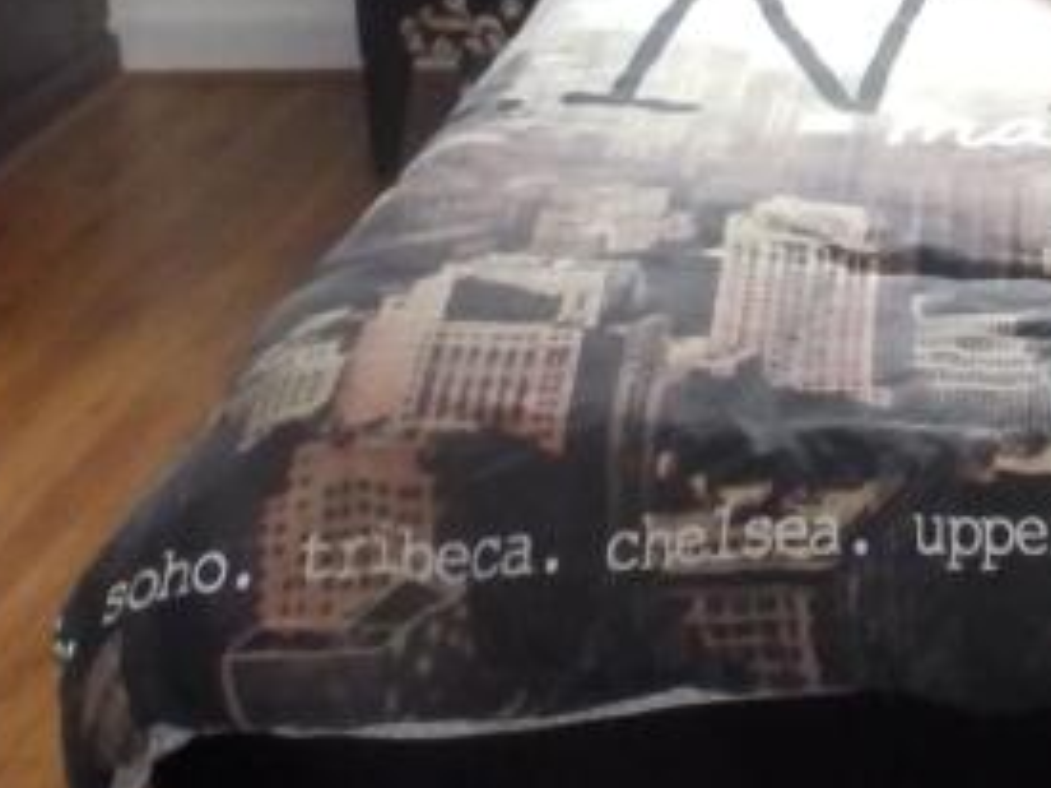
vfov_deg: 16.6
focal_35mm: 82
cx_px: 1414
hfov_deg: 21.3
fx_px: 2489
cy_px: -333
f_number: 3.4
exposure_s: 1/30
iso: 800
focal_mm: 4
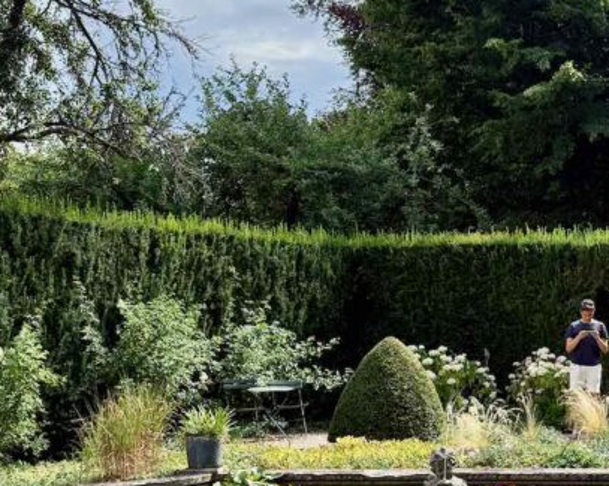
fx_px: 1063
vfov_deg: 25.7
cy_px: 299
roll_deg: -0.1
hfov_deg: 31.3
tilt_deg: +2.0
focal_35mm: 59
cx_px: 474
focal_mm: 6.76
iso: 100
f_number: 1.78
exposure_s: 1/2232
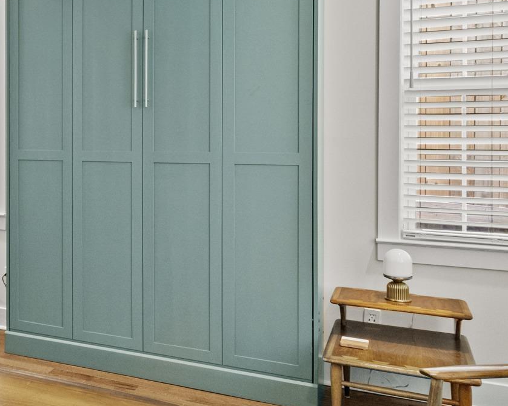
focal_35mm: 42
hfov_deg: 38.8
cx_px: 1
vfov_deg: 35.4
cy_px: 147
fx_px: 631
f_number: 7.1
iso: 400
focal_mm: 10
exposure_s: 1/3
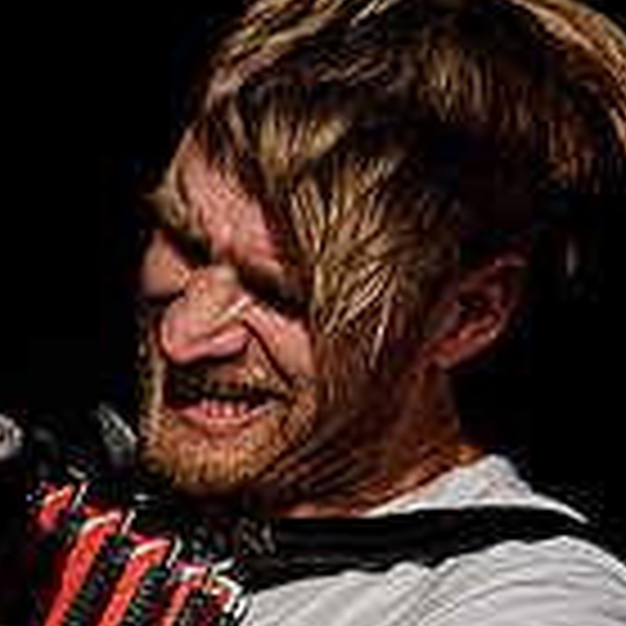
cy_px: 669
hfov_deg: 3.4
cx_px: 180
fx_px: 10639
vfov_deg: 3.4
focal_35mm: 520
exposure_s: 1/4000
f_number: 4
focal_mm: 120
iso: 400
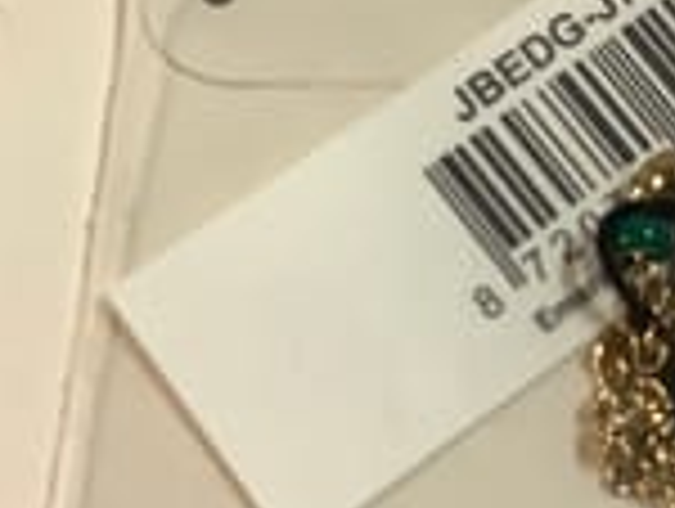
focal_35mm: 103
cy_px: 173
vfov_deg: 14.4
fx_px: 2012
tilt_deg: -79.5
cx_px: 464
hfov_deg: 19.0
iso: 160
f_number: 2.4
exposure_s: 1/50
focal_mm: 3.3
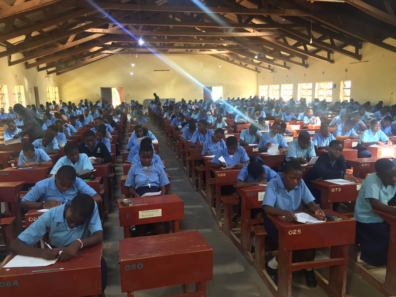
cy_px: 148
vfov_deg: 48.2
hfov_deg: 61.7
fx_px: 332
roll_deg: +0.4
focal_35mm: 29
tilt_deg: -7.8
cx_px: 198
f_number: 2.2
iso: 125
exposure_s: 1/33
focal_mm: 4.15
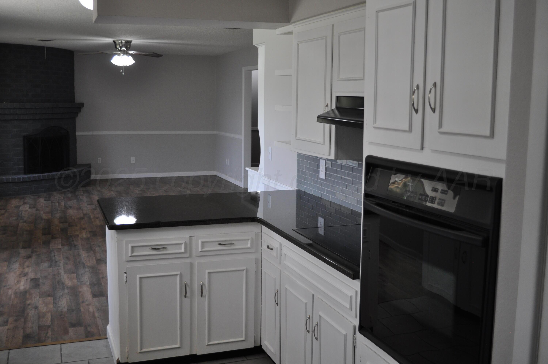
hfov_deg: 49.6
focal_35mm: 39
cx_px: 274
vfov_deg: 34.1
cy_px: 182
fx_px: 593
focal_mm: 26
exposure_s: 1/60
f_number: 4.2
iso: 400
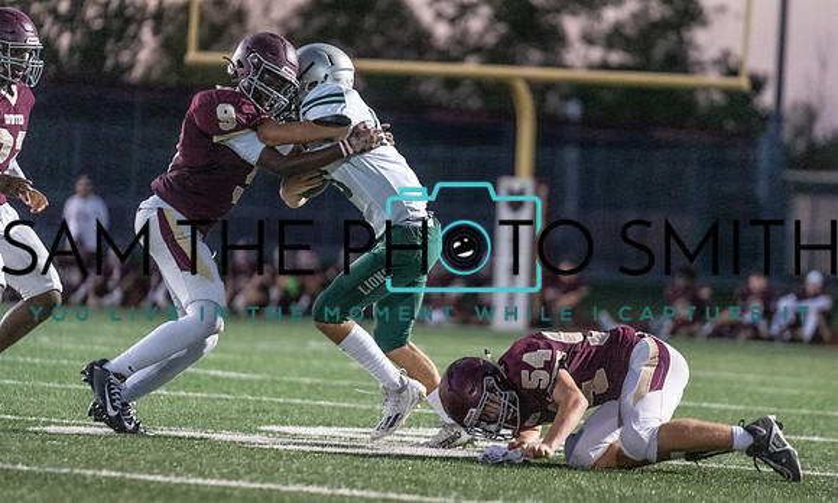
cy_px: 293
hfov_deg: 9.0
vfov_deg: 5.4
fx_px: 5320
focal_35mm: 236
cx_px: 441
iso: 10000
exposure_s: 1/1000
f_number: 2.8
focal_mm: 200
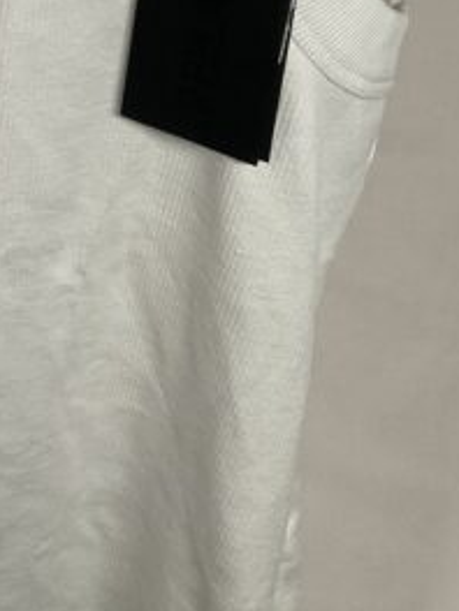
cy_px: -250
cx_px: -109
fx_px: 1556
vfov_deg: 19.9
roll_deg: -1.1
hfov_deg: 16.0
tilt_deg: -32.0
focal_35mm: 88
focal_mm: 3
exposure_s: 1/115
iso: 64
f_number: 1.8
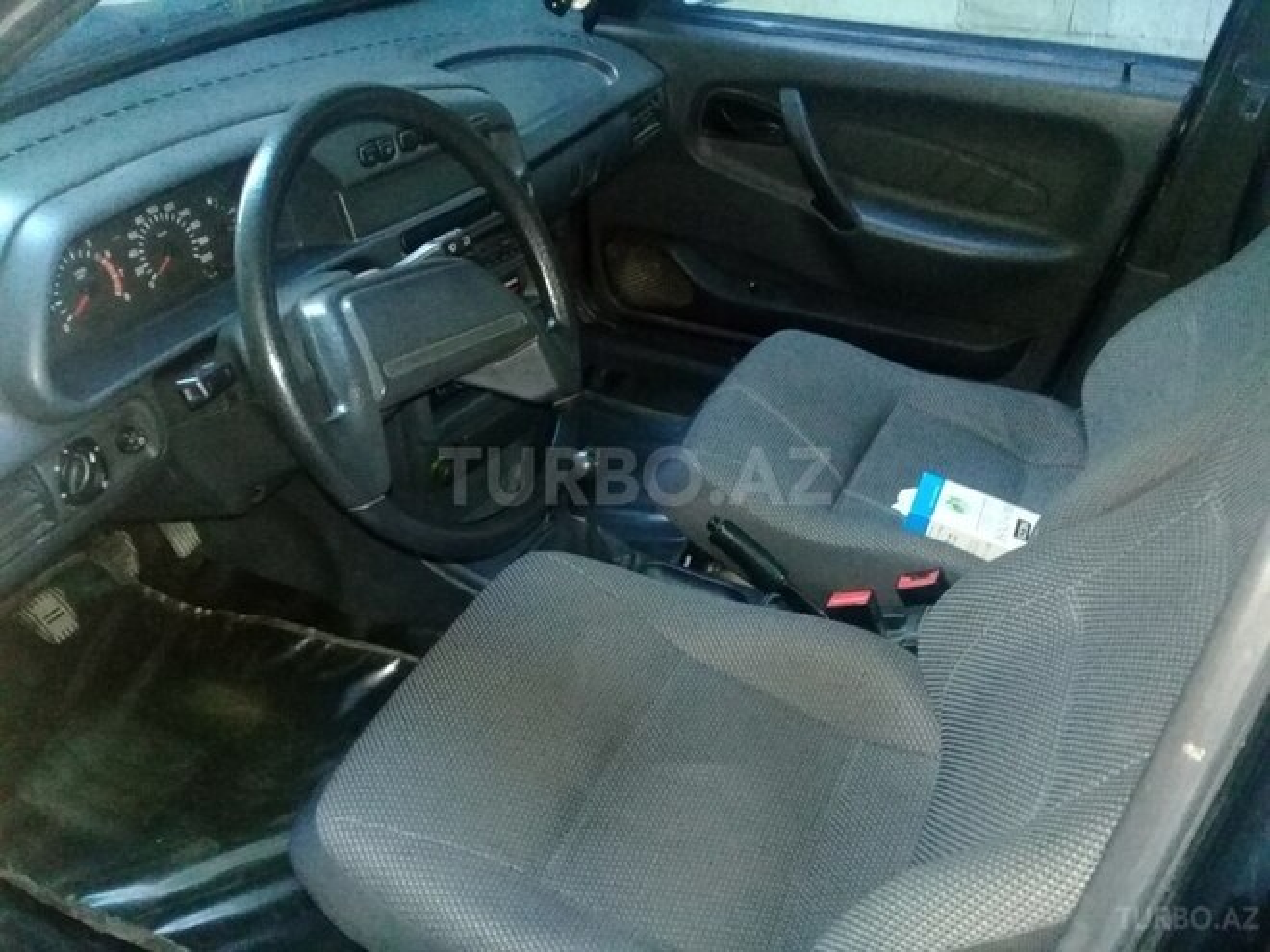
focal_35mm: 31
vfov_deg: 45.4
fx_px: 1137
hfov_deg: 58.4
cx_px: 635
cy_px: 476
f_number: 2.2
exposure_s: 1/15
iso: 640
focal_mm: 3.3
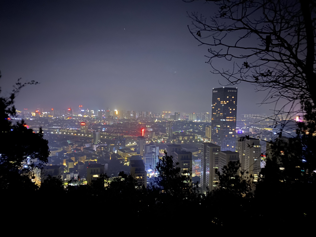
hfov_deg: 67.3
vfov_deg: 53.1
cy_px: 118
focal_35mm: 26
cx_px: 158
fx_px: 237
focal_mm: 4.25
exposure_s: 1/2
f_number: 1.8
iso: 800
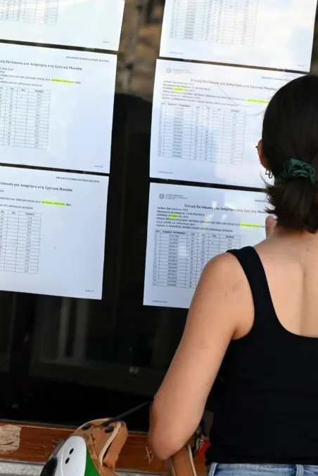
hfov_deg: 5.8
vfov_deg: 8.7
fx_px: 3140
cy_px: 237
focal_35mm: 237
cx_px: 73
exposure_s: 1/1250
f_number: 9
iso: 2500
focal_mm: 105
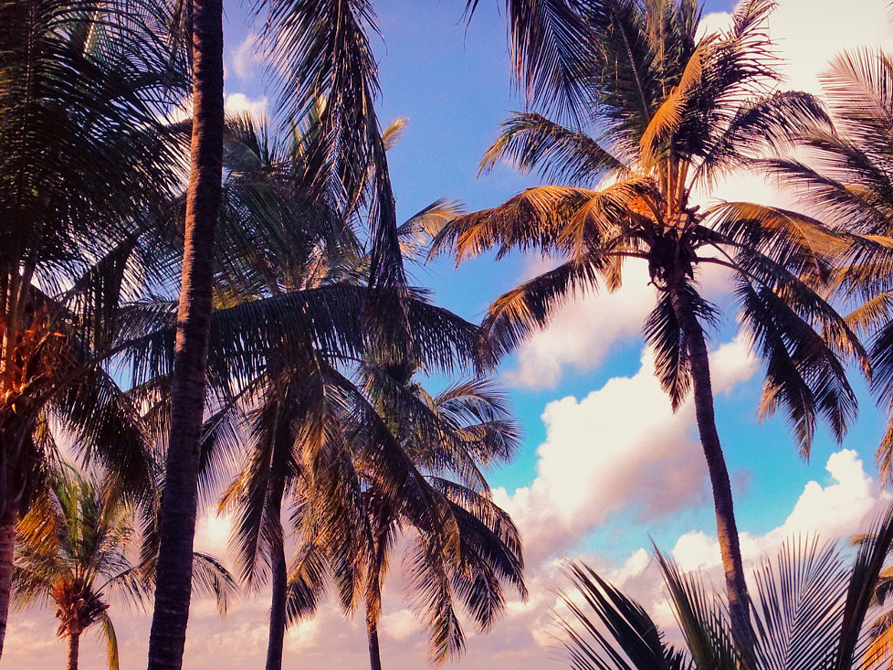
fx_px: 1393
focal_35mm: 54
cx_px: 568
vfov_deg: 26.5
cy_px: 548
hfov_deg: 35.3
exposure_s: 1/935
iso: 50
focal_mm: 4.13
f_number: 2.4
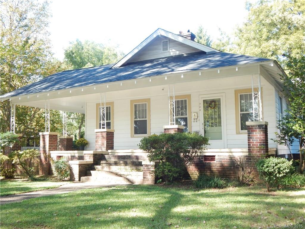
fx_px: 335
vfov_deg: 37.7
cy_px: 114
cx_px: 152
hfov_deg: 49.0
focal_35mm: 38
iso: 125
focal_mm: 6.8
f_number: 3.4
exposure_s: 1/100
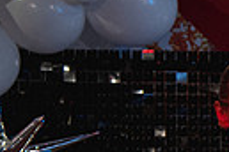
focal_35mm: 249
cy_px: 182
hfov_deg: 7.9
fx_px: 1584
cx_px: 459
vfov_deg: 5.5
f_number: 4
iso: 4000
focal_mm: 52
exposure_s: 1/60
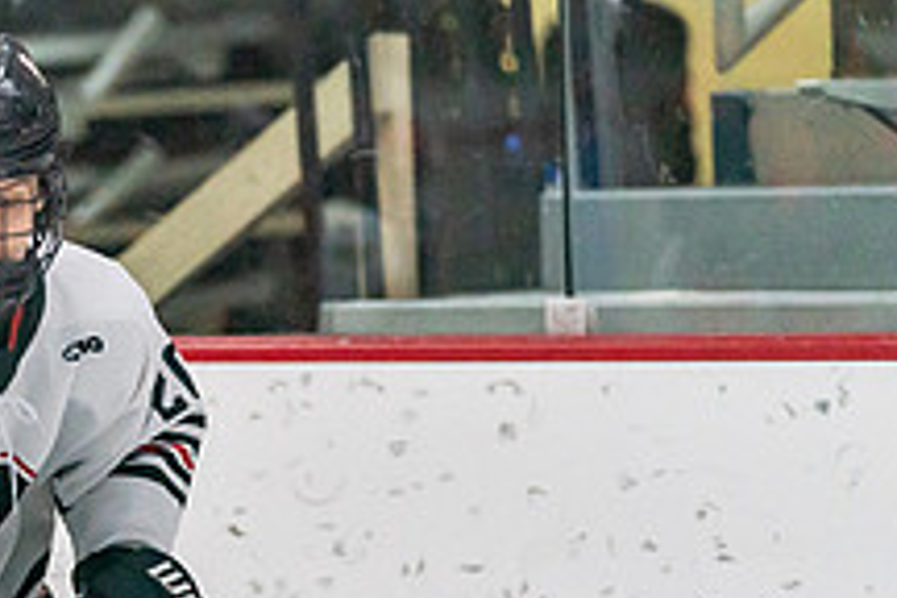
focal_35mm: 417
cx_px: -180
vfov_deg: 3.3
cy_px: 684
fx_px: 10389
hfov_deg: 4.9
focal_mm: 135
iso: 3200
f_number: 2.8
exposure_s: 1/1250
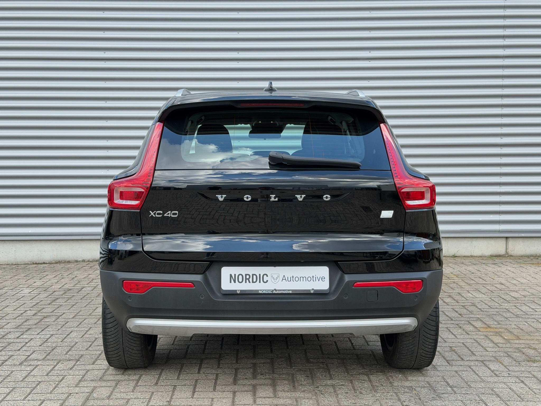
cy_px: 203
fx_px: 750
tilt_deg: -3.4
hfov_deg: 39.7
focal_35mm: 48
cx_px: 270
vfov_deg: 30.3
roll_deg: +0.4
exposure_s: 1/712
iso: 64
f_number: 1.78
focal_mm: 6.76
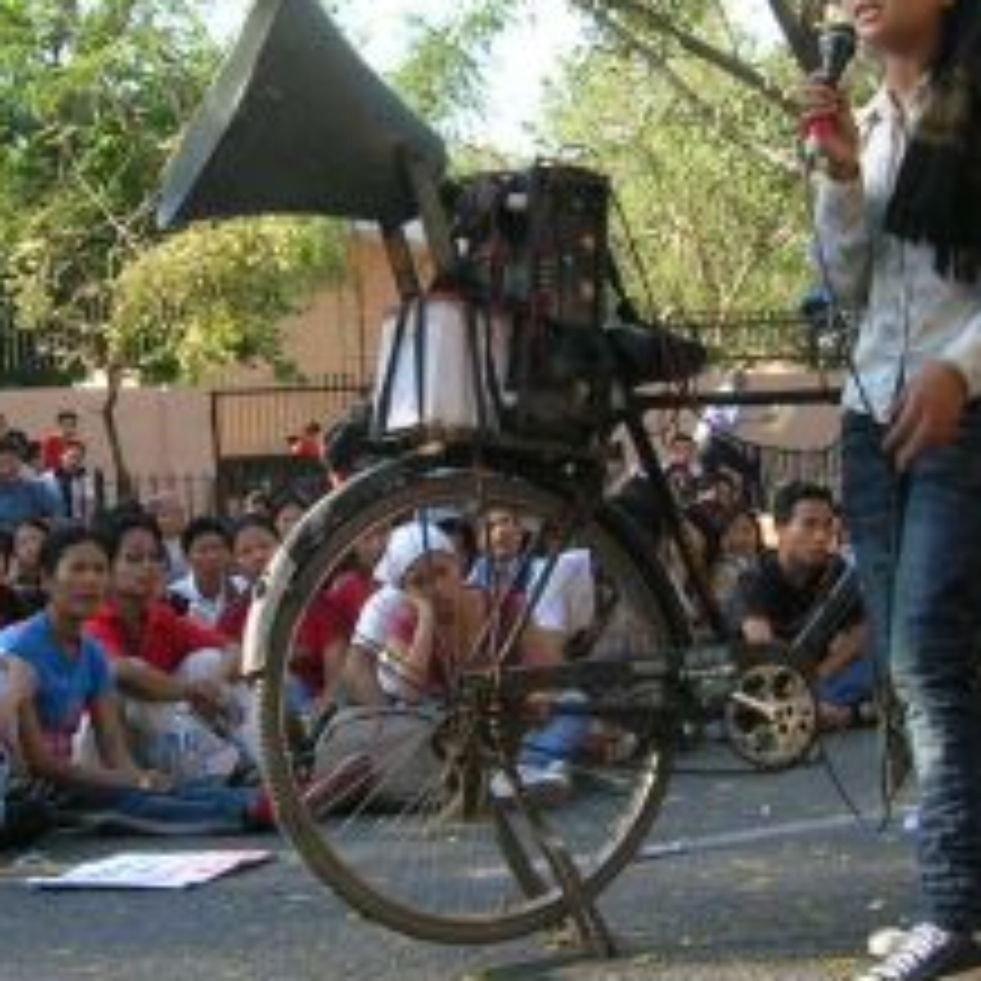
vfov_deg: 25.0
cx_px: 392
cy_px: 425
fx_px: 2212
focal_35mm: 69
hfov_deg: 25.0
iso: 50
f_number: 4.9
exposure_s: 1/63
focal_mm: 5.7
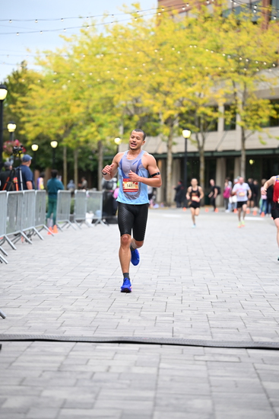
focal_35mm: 120
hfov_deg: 11.4
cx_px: 140
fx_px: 1394
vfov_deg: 17.1
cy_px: 210
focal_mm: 120
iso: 1250
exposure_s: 1/1250
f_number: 2.8
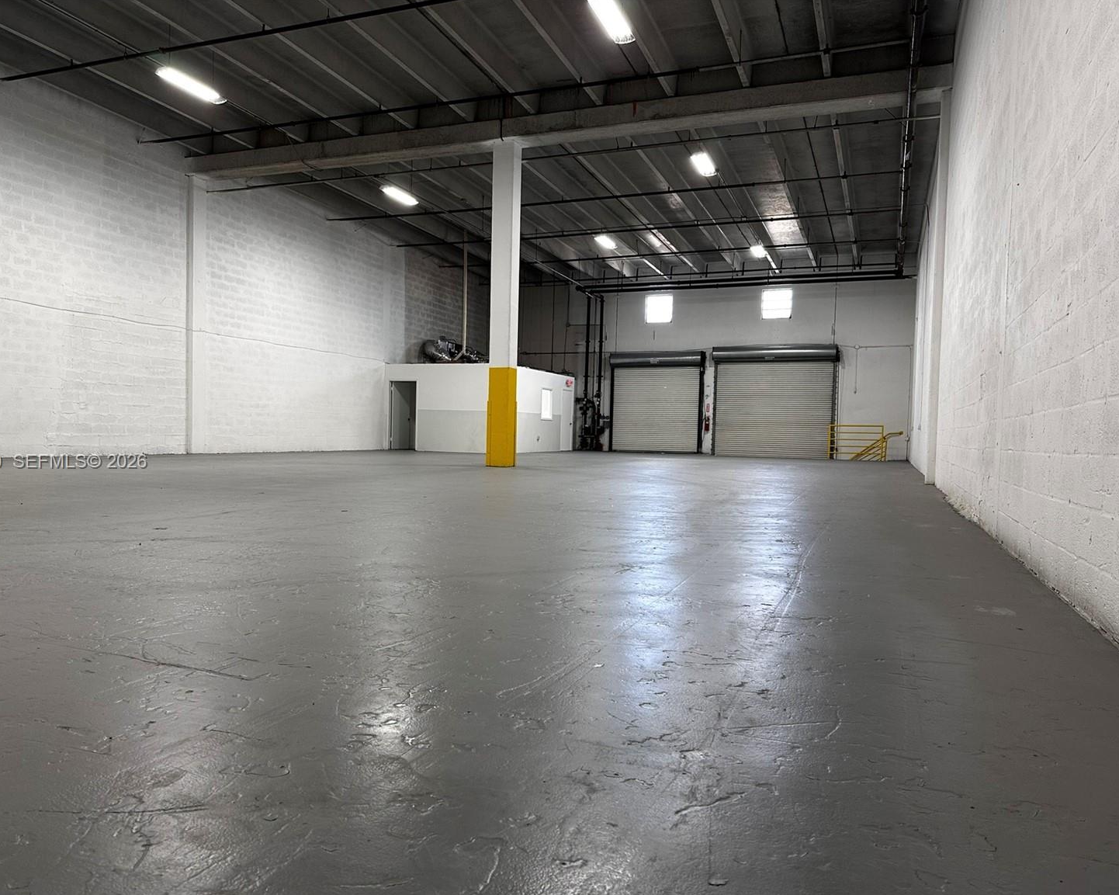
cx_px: 526
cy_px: 463
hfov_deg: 66.0
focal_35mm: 26
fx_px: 861
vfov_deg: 54.9
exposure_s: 1/60
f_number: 1.78
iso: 125
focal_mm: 6.86
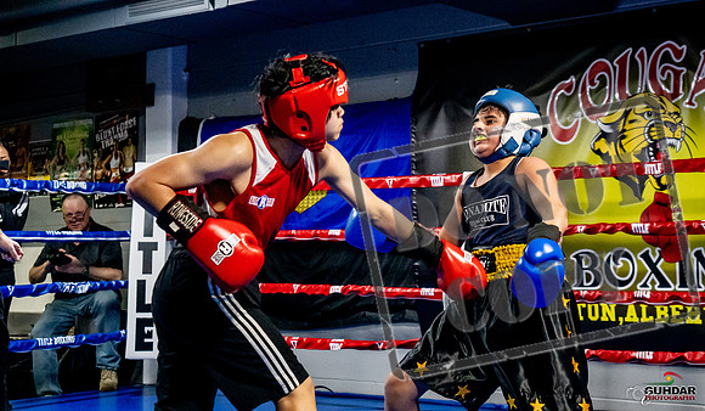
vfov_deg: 19.8
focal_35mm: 62
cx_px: 406
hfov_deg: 33.4
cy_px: 140
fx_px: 1173
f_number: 2.8
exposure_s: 1/800
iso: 5000
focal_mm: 35
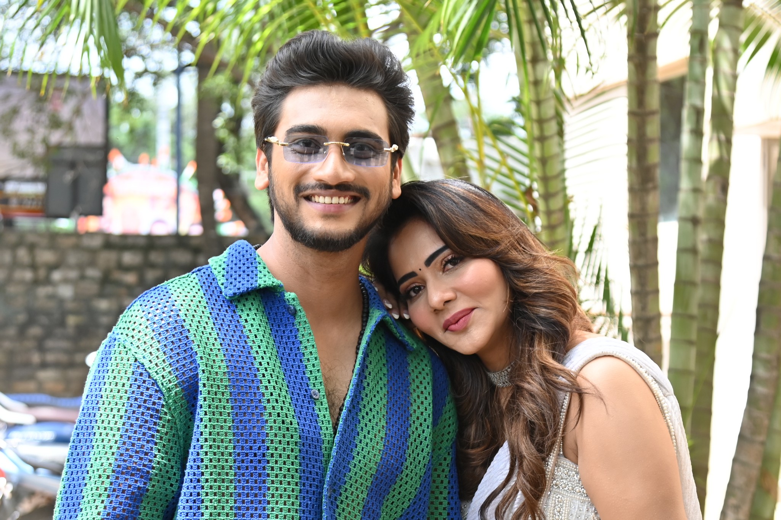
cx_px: 390
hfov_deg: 24.8
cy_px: 260
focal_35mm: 82
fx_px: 1779
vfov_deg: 16.6
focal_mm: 55
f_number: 4.5
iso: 400
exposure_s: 1/400
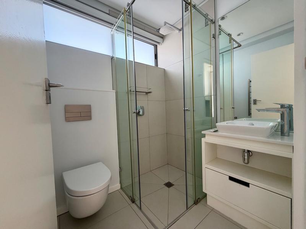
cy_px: 114
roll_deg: +1.6
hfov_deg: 102.1
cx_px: 153
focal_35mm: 14
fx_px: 124
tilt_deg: -2.7
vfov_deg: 85.7
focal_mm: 2.22
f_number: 2.2
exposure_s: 1/121
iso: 200
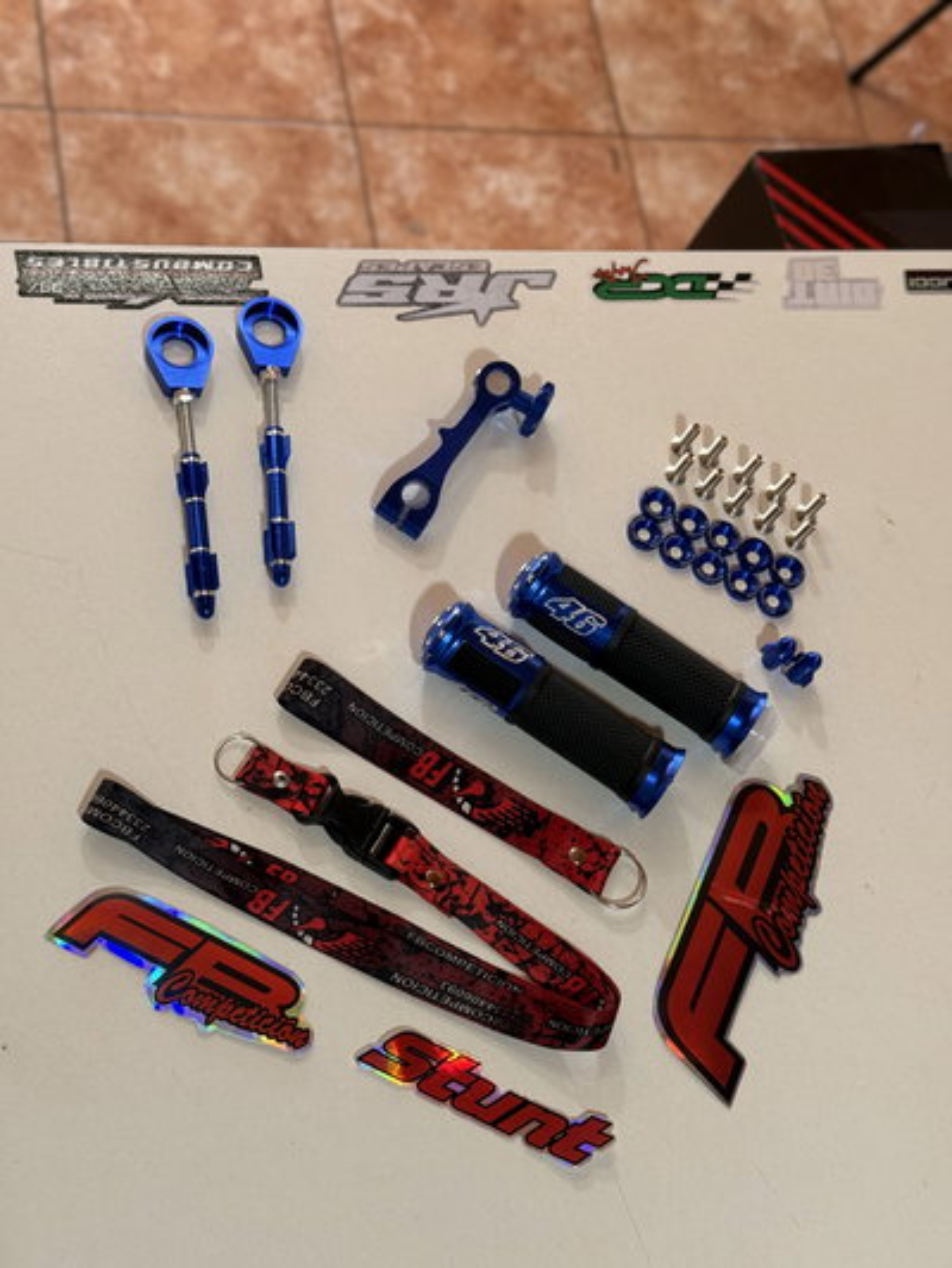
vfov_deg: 39.6
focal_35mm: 48
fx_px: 1759
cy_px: 634
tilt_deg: -60.7
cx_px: 476
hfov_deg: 30.3
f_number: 1.78
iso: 80
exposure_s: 1/121
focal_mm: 6.76
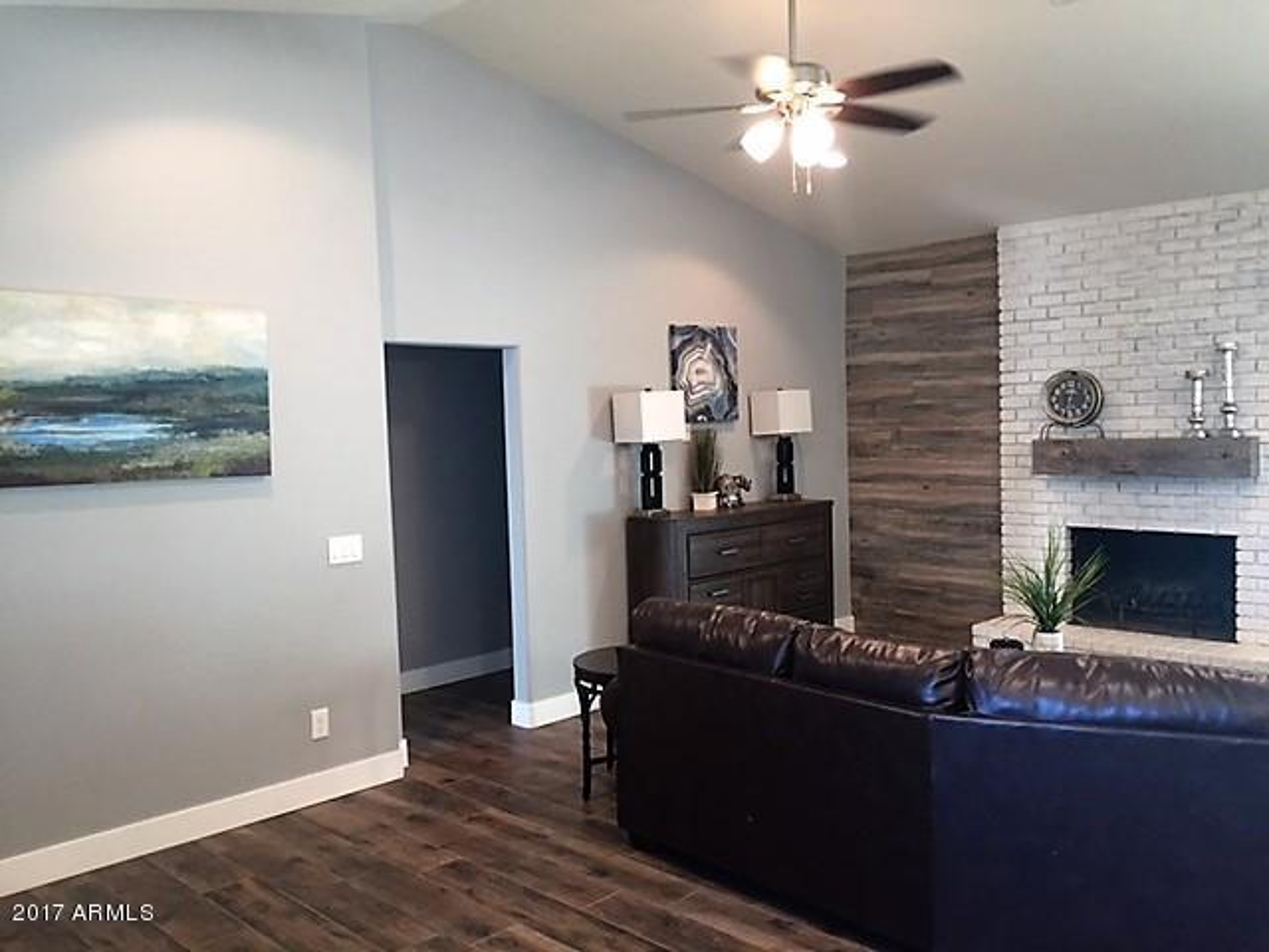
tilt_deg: -2.7
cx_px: 634
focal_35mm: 29
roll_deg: +2.1
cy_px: 476
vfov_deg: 48.2
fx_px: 1063
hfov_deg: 61.7
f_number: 2.2
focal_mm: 4.15
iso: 125
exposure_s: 1/30
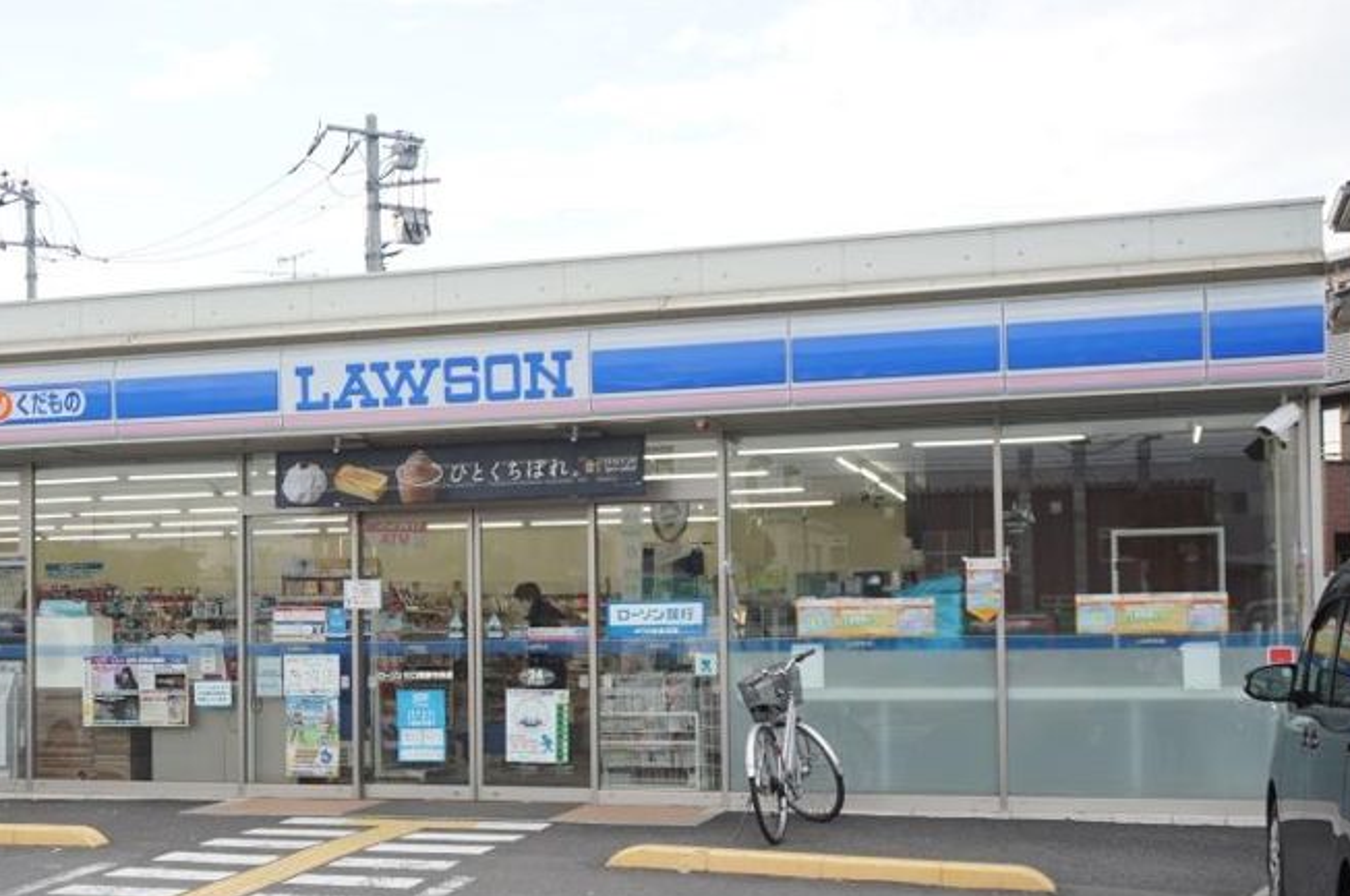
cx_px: 379
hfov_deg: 36.9
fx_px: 1985
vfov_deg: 25.3
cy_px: 590
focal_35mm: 53
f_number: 5.6
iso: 100
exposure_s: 1/80
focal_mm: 24
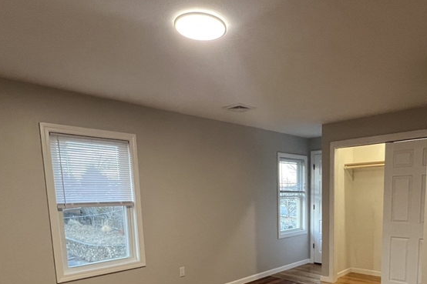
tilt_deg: -9.1
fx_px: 296
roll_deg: +1.4
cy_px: 238
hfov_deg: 70.5
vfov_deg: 47.6
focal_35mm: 25
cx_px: 264
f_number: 1.8
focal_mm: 1.57
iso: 160
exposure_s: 1/60
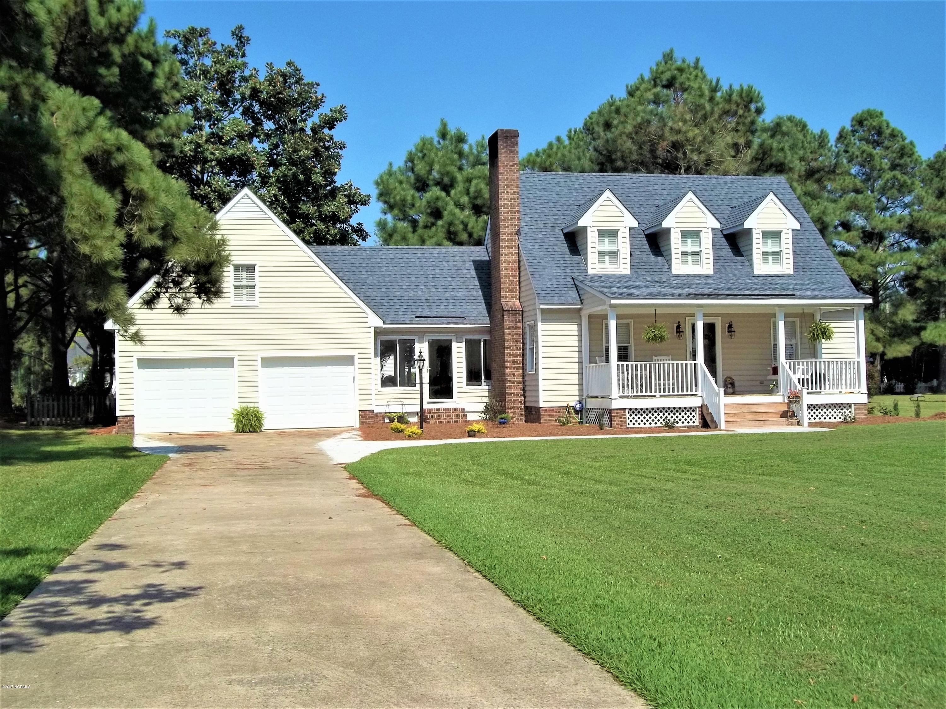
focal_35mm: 39
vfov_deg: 36.8
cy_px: 354
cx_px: 473
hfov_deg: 47.9
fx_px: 1066
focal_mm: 7.1
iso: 64
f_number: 9.9
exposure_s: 1/200
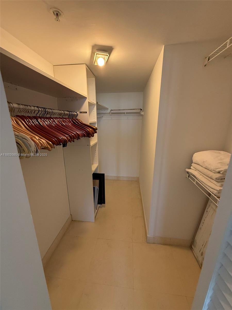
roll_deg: -1.7
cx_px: 116
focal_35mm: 14
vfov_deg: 102.1
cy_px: 155
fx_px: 125
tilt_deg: -14.2
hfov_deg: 85.7
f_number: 2.2
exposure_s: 1/99
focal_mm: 2.22
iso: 160
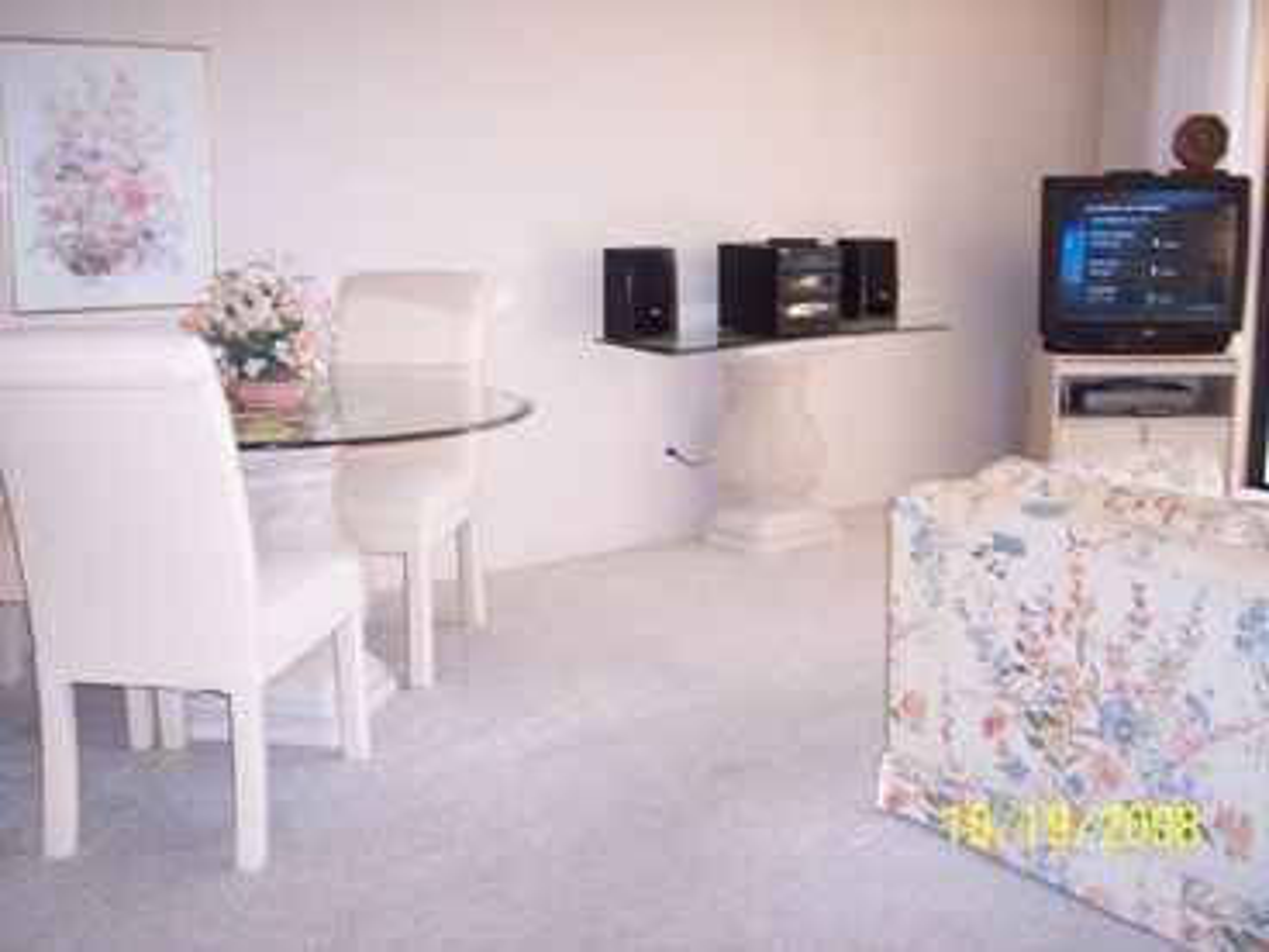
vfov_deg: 36.8
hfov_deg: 47.9
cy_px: 476
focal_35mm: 39
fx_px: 1430
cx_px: 634
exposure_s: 1/60
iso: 140
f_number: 2.8
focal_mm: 8
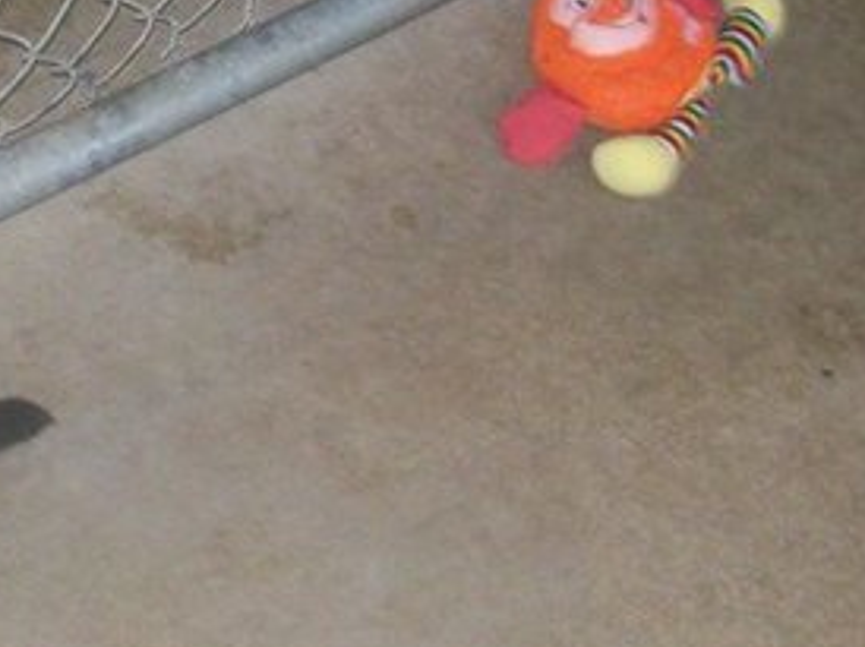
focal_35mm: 101
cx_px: 16
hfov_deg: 19.0
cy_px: 339
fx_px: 2522
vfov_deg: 14.6
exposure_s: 1/64
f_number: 2.7
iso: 200
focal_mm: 6
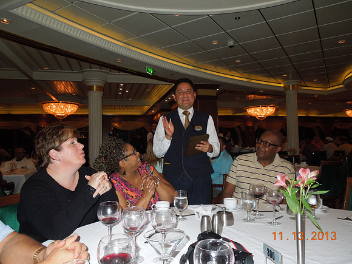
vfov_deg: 54.9
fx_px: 254
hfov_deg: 69.4
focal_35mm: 25
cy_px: 132
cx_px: 176
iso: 250
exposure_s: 1/30
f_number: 3.3
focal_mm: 4.5
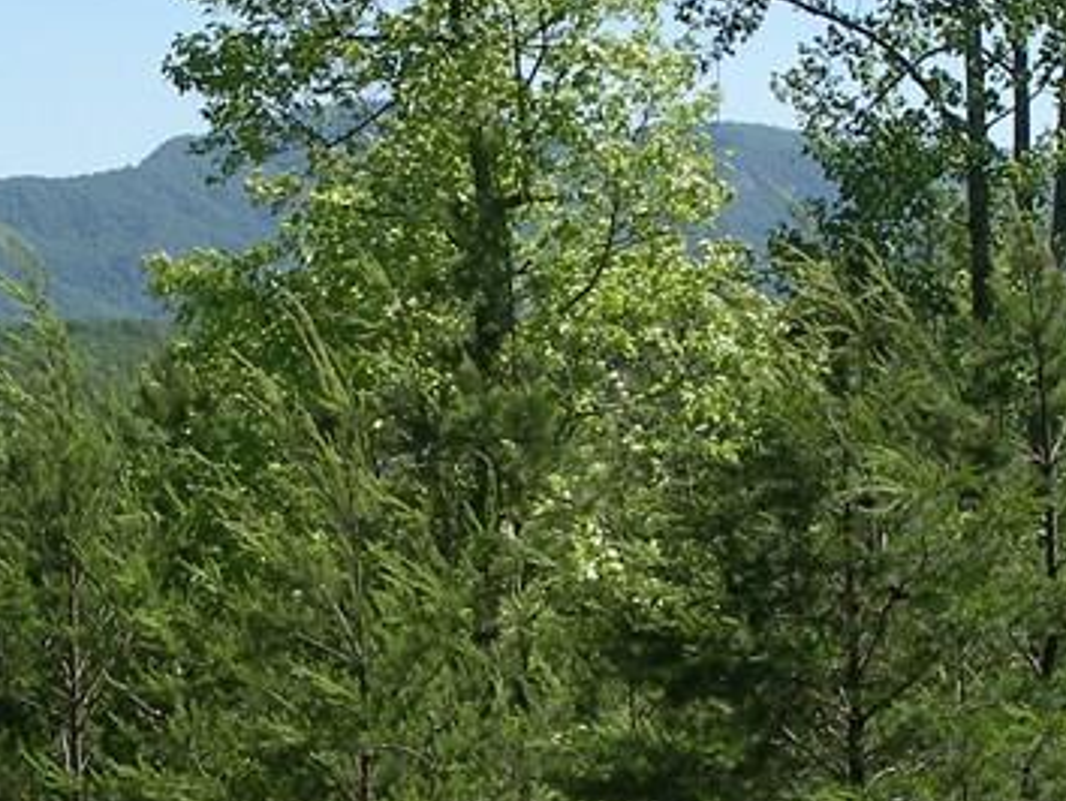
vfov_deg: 13.8
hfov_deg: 18.3
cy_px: 464
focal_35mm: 107
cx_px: 405
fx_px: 3297
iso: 80
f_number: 5.6
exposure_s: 1/200
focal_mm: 7.8
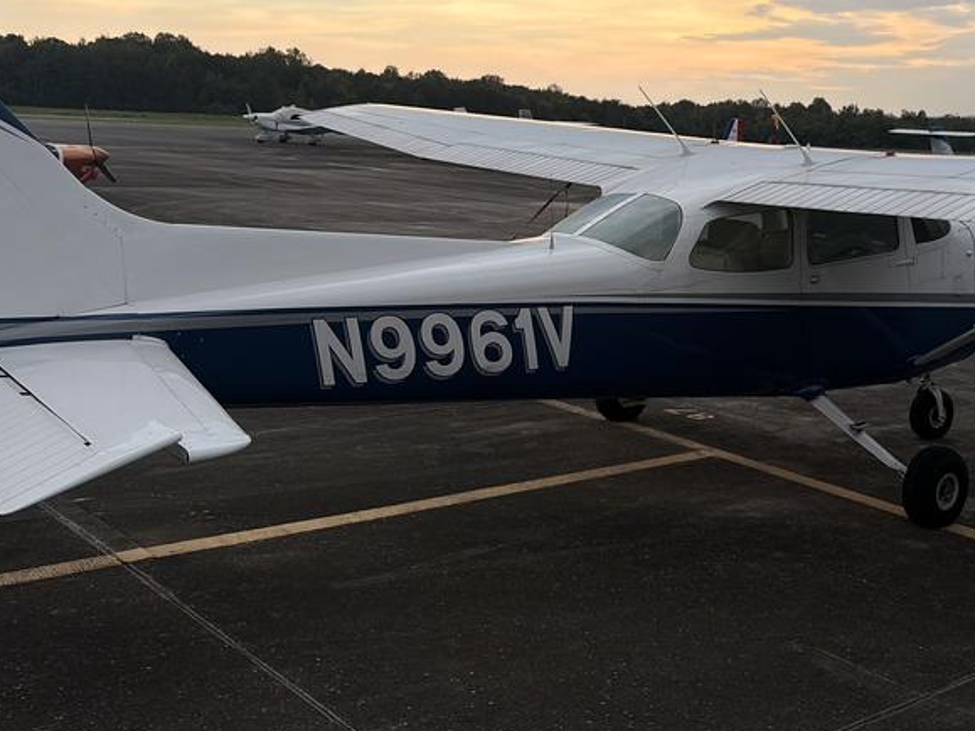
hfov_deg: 41.1
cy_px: 147
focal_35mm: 46
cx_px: 569
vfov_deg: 30.7
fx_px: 1295
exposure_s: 1/379
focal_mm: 5.96
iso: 50
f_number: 1.6
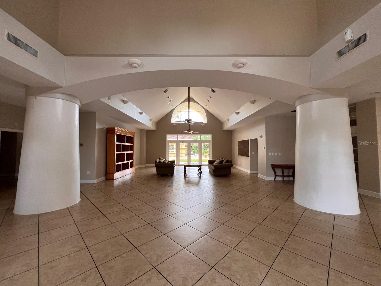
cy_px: 143
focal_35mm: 13
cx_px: 190
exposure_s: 1/99
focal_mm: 1.57
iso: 100
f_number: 1.8
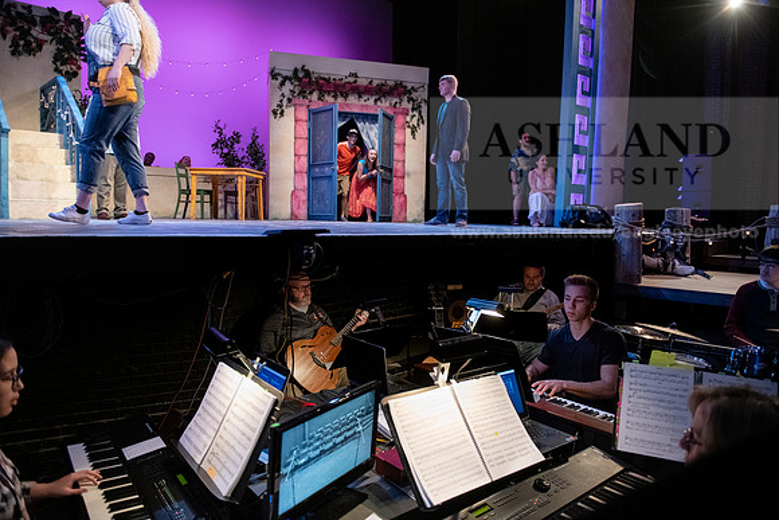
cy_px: 260
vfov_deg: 53.2
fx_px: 519
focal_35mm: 24
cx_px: 390
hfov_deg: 73.7
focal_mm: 24
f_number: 2.8
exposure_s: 1/250
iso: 4000
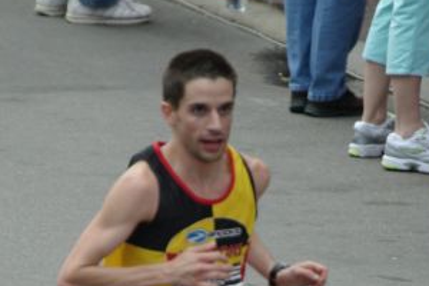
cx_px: 179
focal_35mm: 1153
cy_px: 325
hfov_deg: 1.8
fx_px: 13739
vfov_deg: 1.2
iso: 400
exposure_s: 1/500
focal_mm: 360
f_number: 7.1
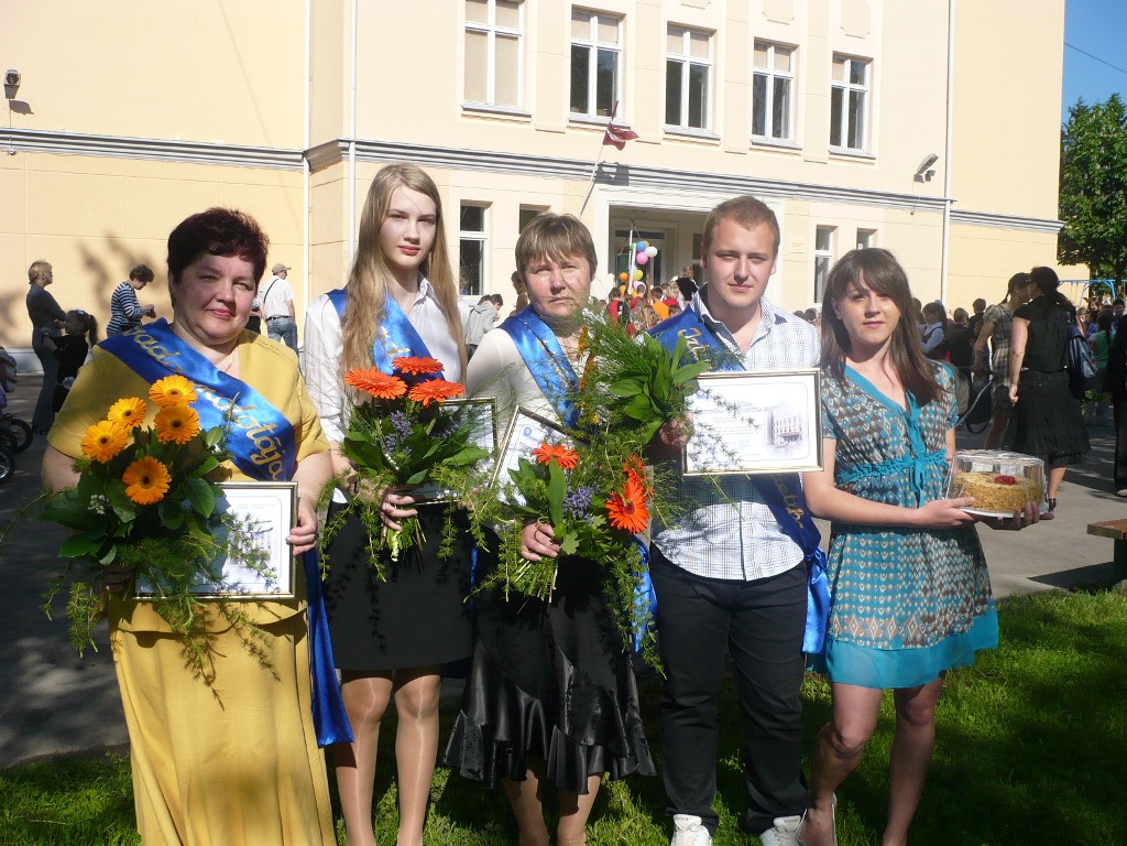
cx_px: 564
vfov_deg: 40.7
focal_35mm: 35
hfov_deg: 52.6
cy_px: 423
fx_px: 1140
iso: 100
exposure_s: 1/250
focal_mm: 5.8
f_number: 8
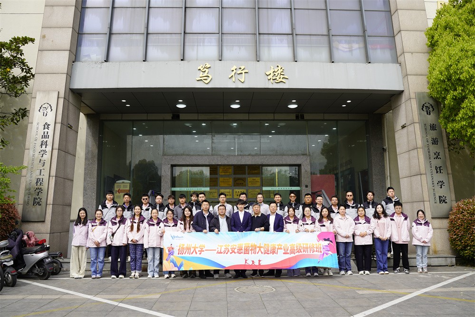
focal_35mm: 30
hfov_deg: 61.9
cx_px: 238
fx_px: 396
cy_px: 158
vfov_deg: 43.6
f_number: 5
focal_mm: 30
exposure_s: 1/320
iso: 100
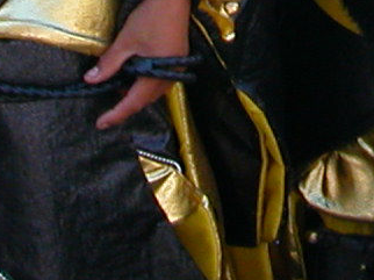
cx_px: 431
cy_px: -351
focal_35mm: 184
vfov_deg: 7.6
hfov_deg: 10.6
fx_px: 1987
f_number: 2.7
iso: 100
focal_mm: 5.6
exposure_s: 1/169
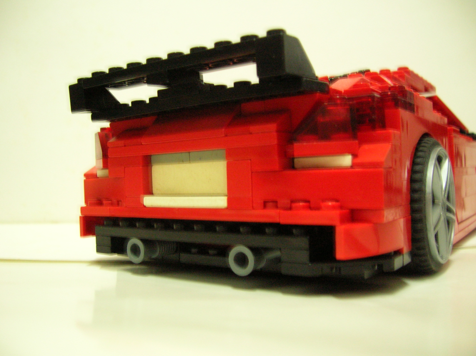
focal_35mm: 34
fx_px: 467
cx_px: 238
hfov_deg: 54.0
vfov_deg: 41.7
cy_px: 178
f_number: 2.9
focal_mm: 5.7
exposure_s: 1/3.1
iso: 200
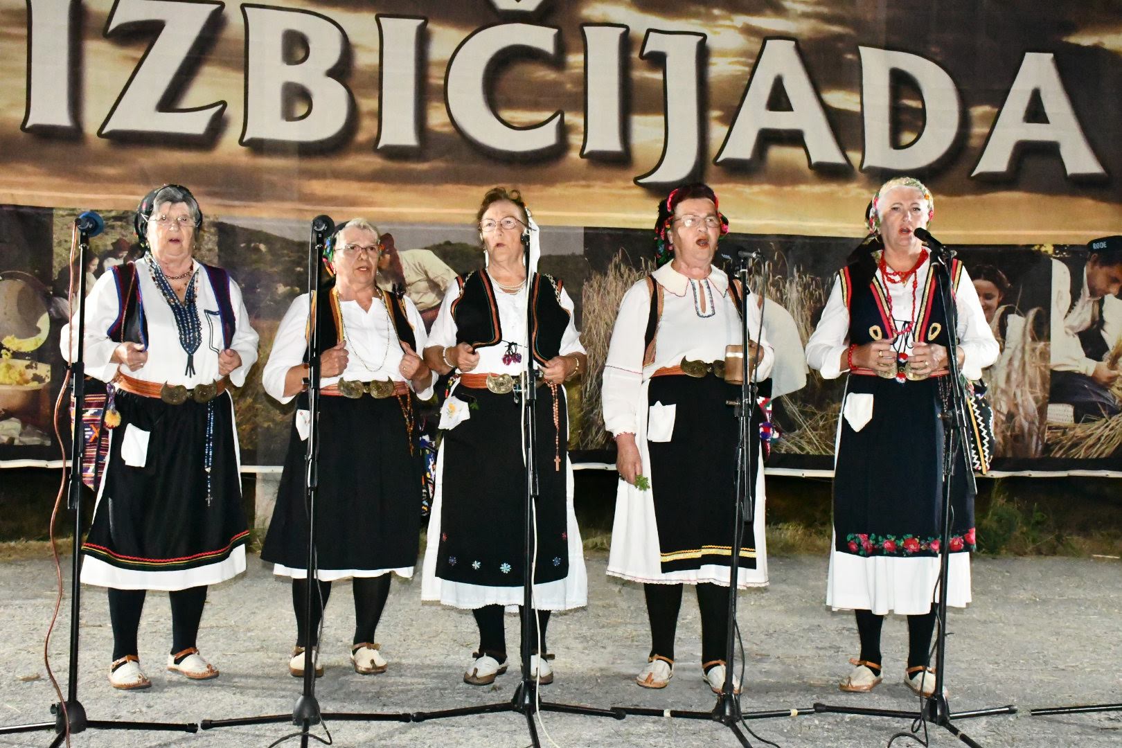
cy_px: 374
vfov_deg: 29.9
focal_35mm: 45
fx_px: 1402
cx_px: 561
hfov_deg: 43.6
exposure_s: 1/60
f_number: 8
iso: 18000
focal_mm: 30
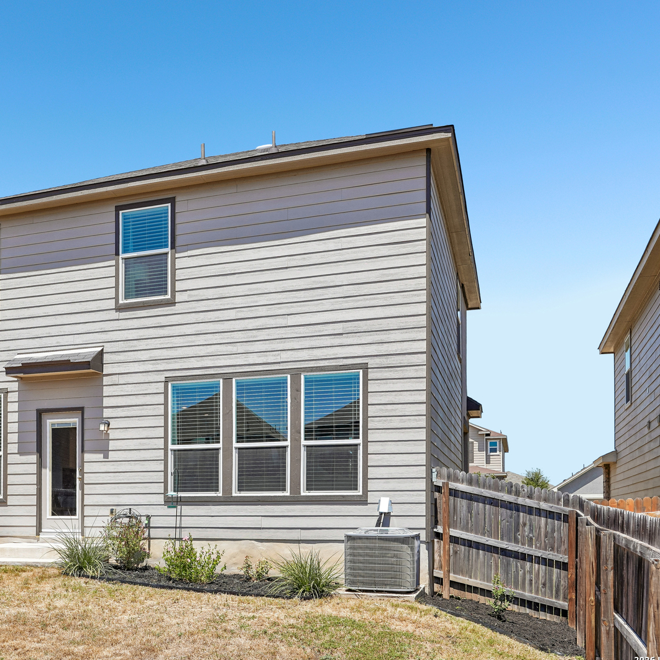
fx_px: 769
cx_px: 196
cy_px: 329
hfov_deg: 45.4
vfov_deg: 46.5
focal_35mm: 36
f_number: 8
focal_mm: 27.5
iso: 100
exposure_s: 1/320
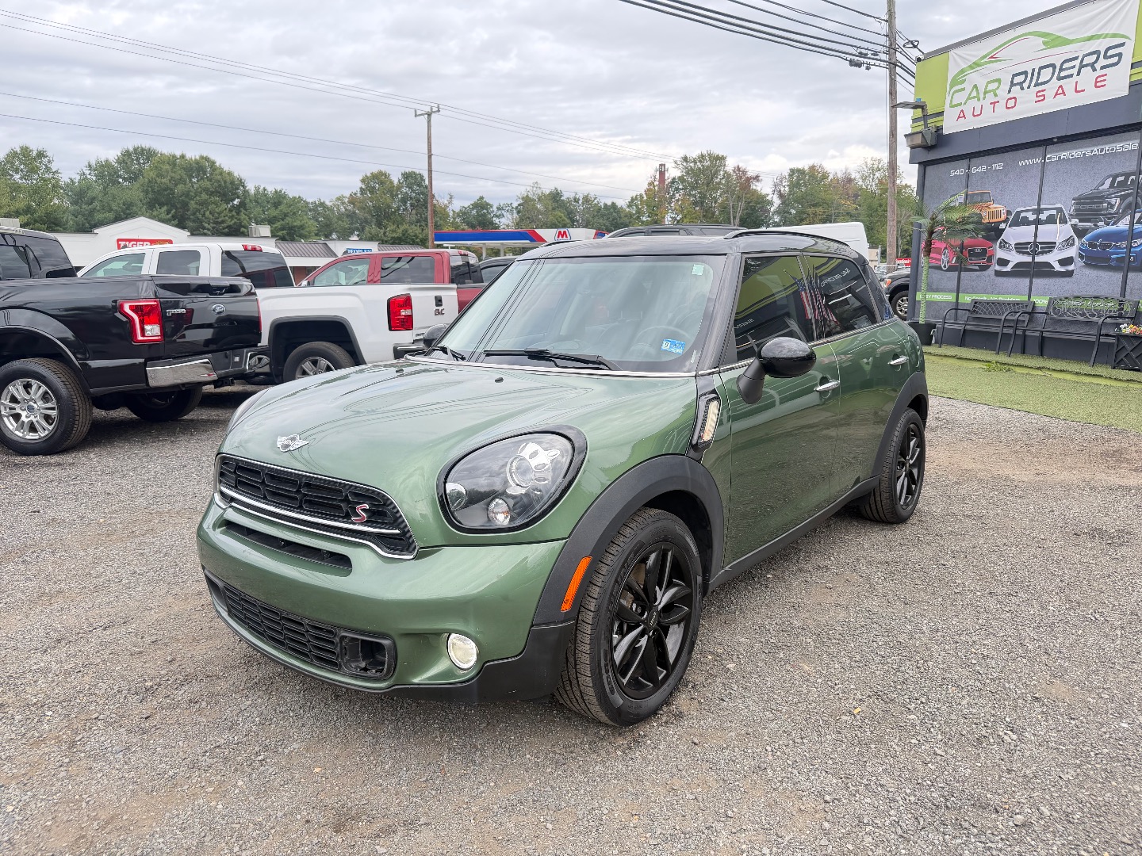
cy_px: 428
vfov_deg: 56.8
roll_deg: +0.9
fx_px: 792
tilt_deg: -11.6
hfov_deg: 71.6
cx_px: 571
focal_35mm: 24
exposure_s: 1/407
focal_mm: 6.76
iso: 100
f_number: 1.78
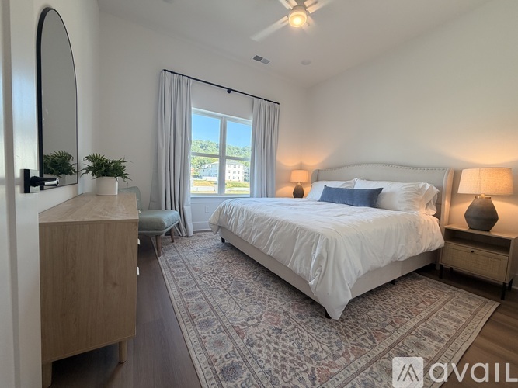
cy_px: 194
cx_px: 259
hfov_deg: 102.1
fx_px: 209
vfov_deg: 85.7
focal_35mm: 14
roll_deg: -3.1
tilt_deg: -4.1
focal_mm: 2.22
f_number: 2.2
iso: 125
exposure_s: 1/120
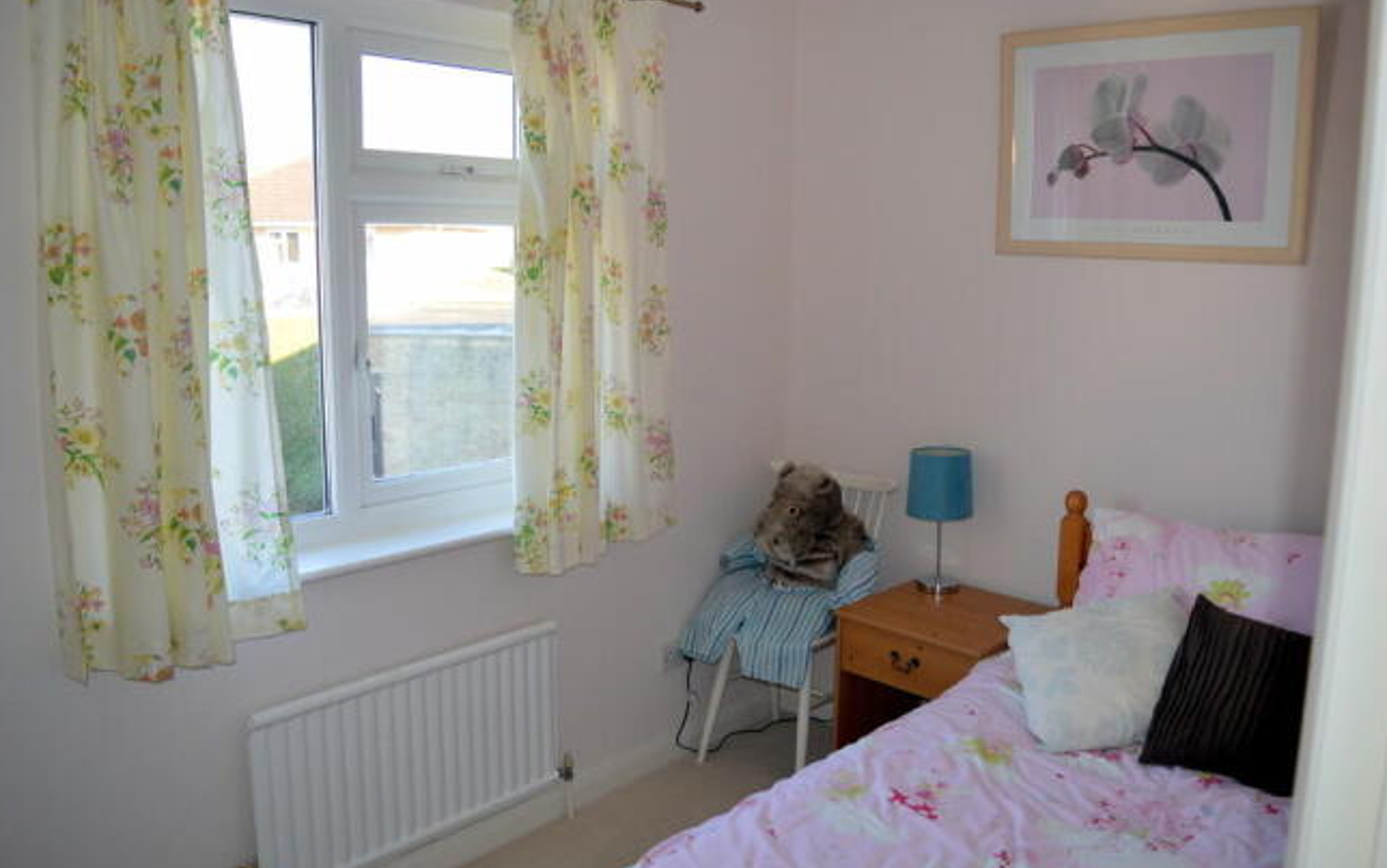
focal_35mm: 28
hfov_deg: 66.4
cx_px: 685
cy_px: 426
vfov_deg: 44.6
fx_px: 1059
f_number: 4
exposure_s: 1/125
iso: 280
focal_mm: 18
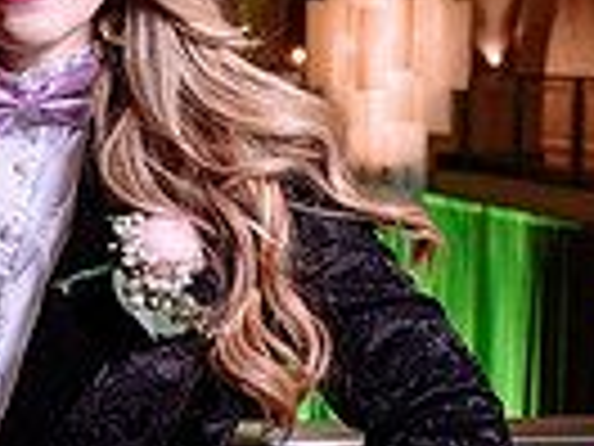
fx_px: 2162
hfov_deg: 14.7
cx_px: -259
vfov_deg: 11.8
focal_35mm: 126
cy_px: 179
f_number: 4
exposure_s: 1/80
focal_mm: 27
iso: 800
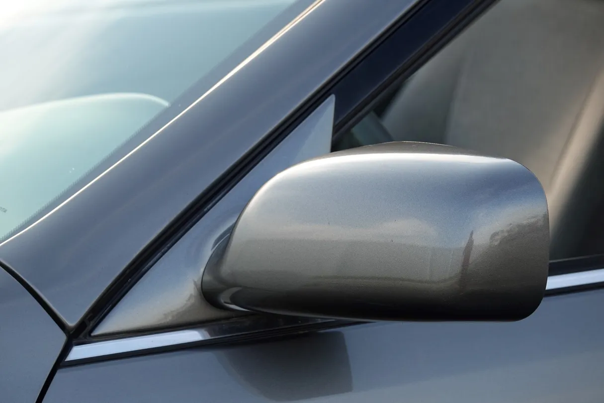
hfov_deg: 11.2
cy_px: 202
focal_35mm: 184
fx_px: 3087
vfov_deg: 7.5
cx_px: 302
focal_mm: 67.46
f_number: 4
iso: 125
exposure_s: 1/200
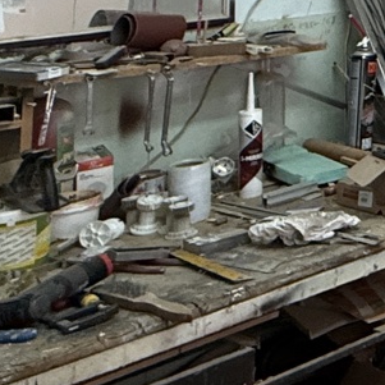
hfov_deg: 14.0
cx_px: 958
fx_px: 994
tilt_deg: +2.9
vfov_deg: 19.9
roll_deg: +0.6
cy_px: -134
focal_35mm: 79
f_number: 2.2
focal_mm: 2.22
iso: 200
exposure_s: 1/50
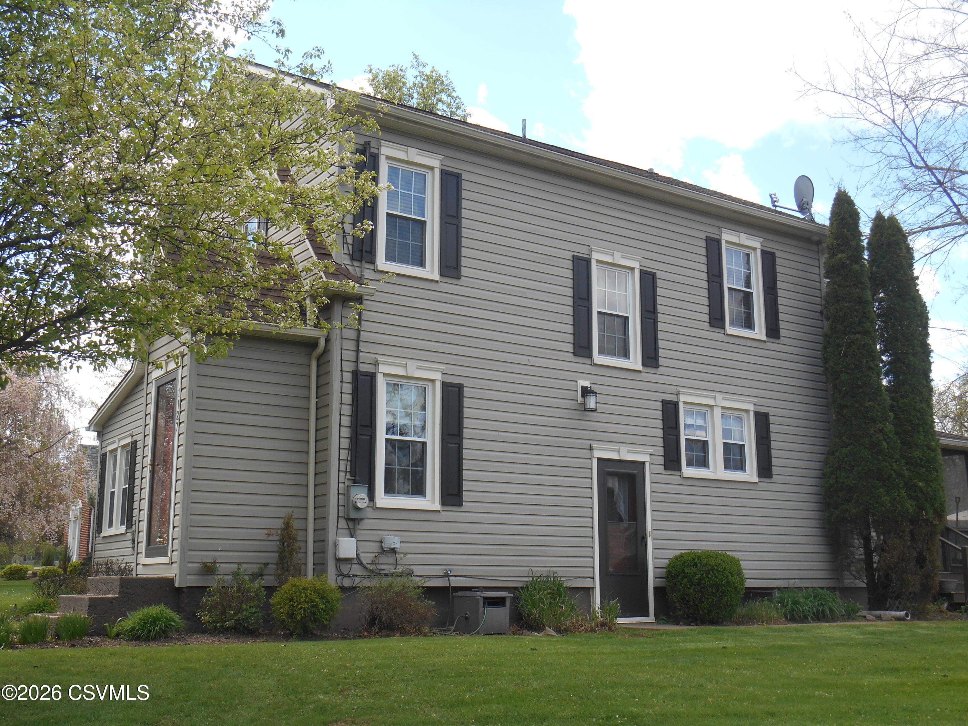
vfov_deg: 35.1
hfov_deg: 45.8
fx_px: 1147
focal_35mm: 41
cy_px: 363
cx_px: 484
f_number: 3.9
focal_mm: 7.2
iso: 80
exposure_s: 1/250
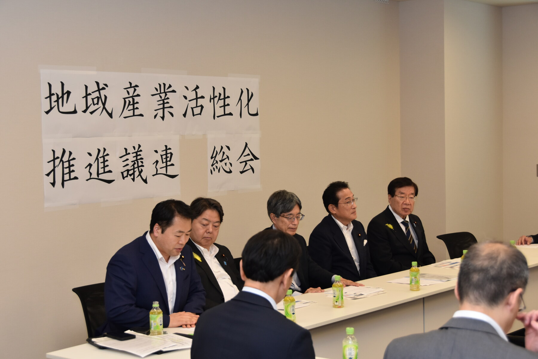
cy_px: 180
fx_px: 941
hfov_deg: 31.9
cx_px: 269
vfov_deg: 21.6
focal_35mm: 63
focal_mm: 42
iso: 560
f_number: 5.6
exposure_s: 1/125
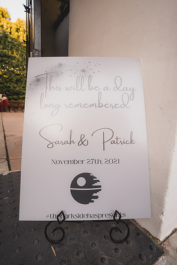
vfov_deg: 90.0
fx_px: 133
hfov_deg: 67.4
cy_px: 132
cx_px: 88
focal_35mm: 18
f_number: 4
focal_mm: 18
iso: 400
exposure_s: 1/125
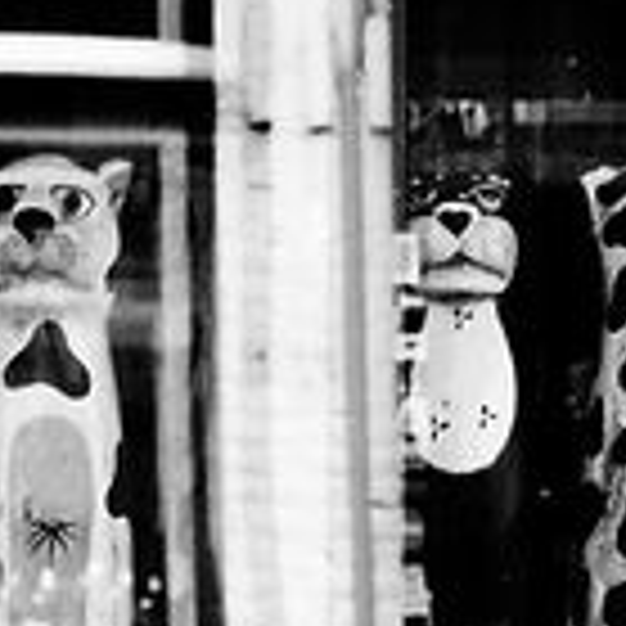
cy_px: 986
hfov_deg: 4.2
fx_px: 8429
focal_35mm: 412
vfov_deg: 4.2
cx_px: 905
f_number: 5
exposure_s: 1/25
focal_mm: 50
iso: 800
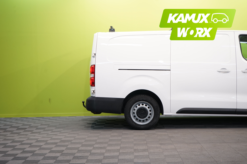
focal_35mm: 54
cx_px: 124
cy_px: 82
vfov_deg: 25.1
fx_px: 370
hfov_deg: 36.9
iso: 500
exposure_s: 1/25
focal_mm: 54
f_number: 6.3
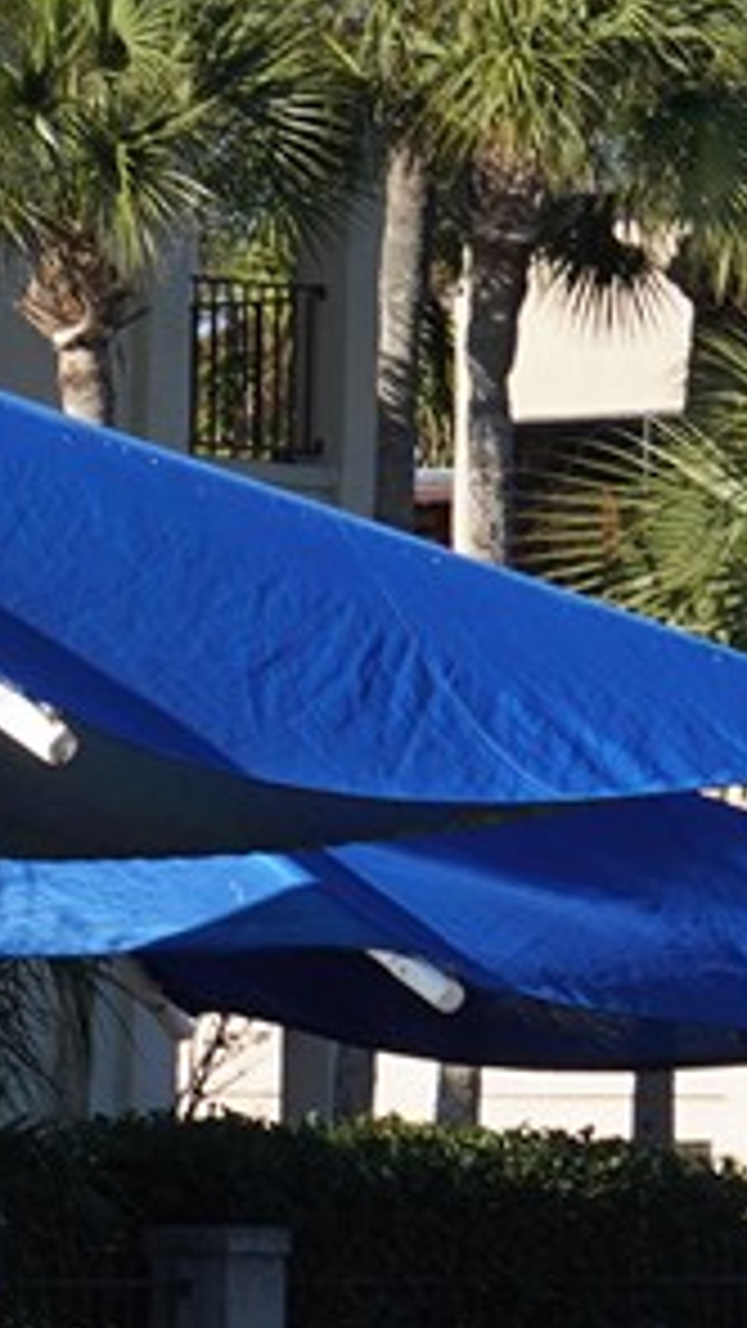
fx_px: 12004
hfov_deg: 3.3
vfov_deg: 6.3
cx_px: -2974
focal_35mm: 341
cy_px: 1612
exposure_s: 1/100
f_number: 11
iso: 100
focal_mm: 48
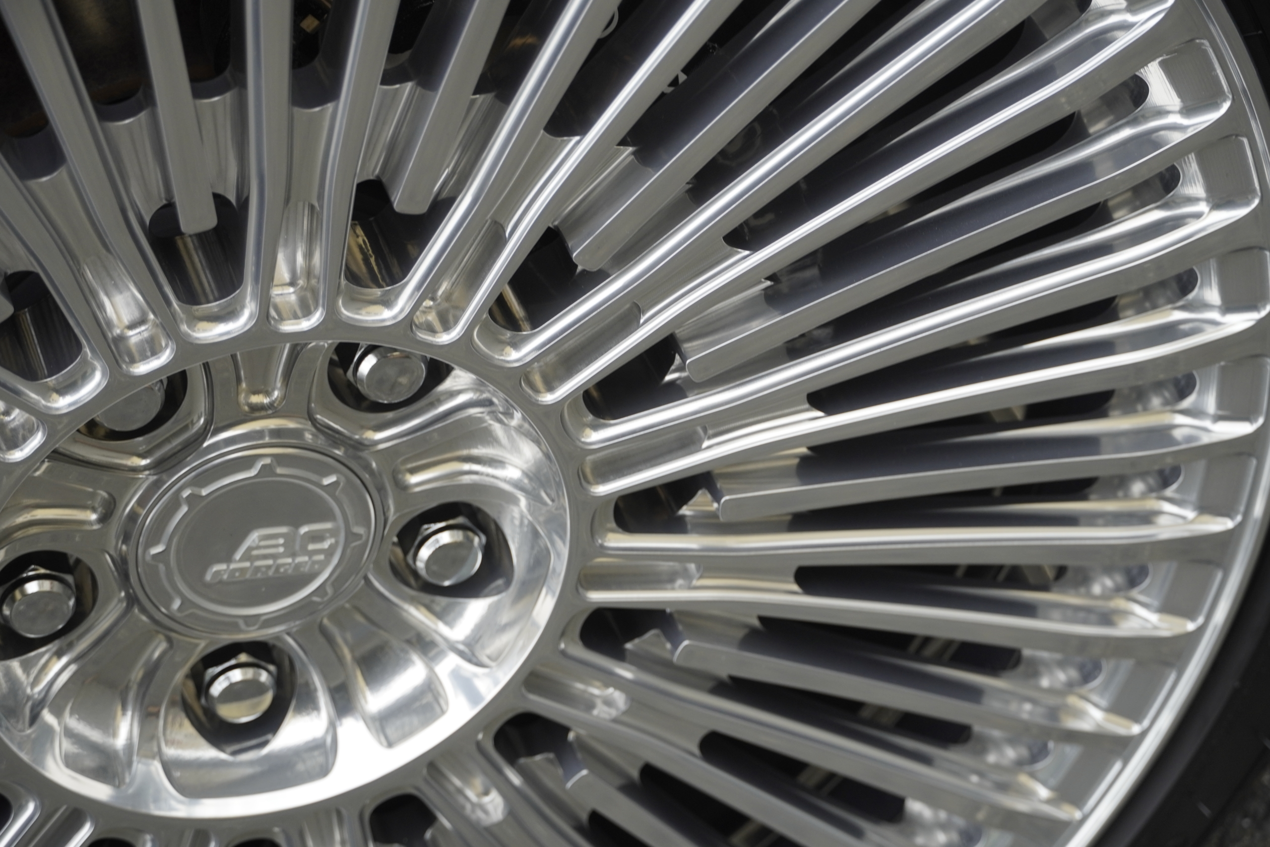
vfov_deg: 15.4
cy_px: 424
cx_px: 635
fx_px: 3122
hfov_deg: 23.0
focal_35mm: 88
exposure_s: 1/160
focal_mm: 59
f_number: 5.6
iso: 320
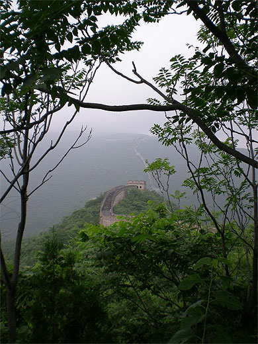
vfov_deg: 49.0
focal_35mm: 38
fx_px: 378
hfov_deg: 37.7
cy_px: 172
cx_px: 129
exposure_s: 1/331
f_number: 4.6
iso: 50
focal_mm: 6.3
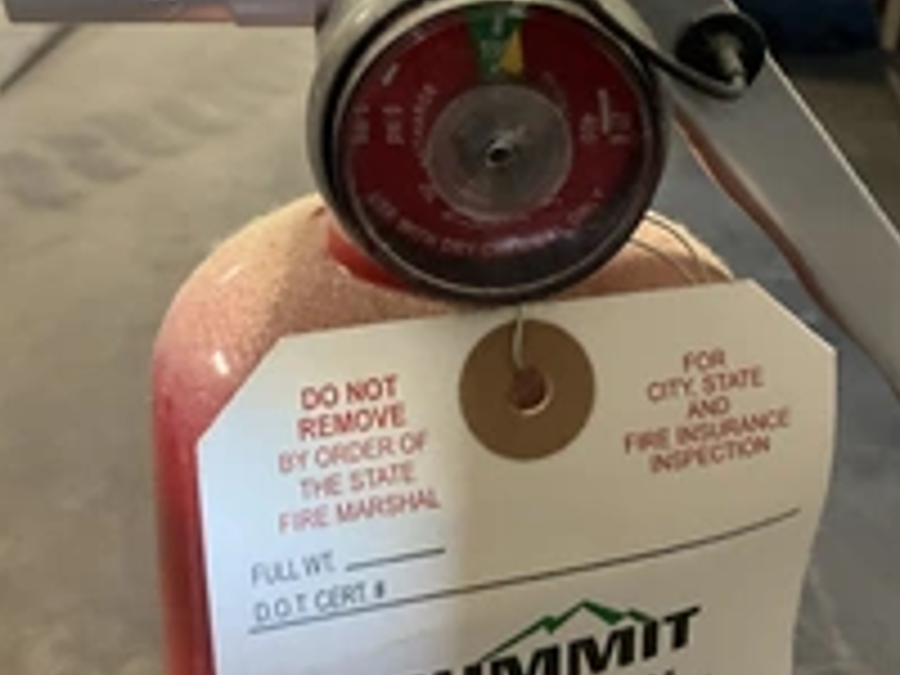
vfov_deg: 24.6
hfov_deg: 33.1
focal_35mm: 58
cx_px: 549
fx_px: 1508
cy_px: 76
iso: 320
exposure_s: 1/40
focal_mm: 3
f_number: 1.8
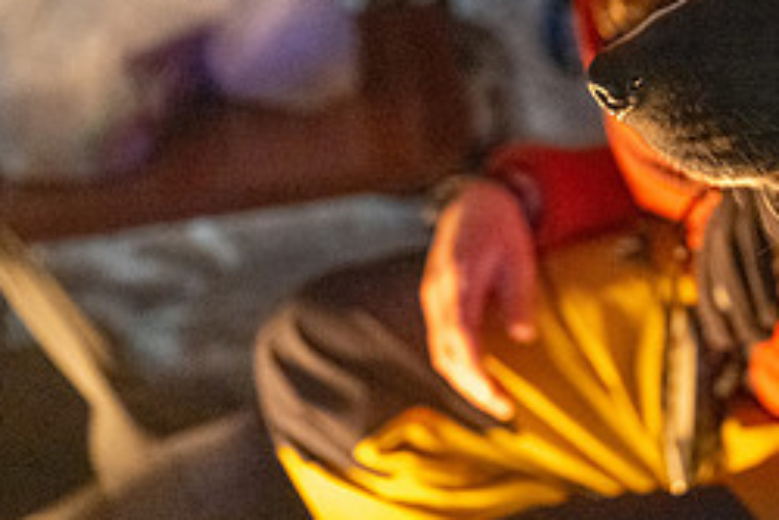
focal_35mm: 73
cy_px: 58
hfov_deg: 26.0
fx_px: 1580
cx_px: 810
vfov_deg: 18.4
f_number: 3.2
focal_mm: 31.5
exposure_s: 1/30
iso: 20000
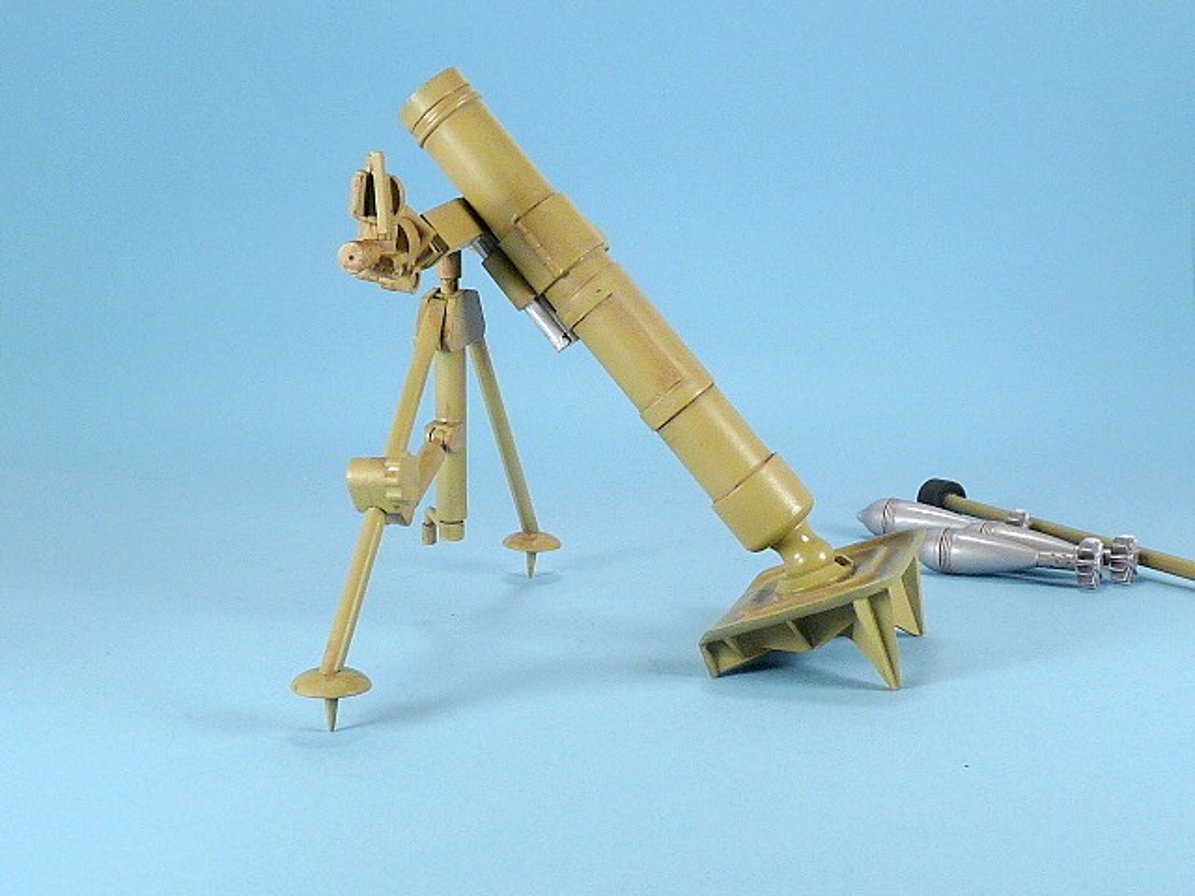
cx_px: 598
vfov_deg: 30.3
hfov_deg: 39.7
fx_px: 1657
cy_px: 448
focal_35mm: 48
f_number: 4
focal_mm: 4.8
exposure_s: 1/100
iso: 100
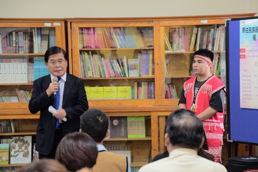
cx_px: 144
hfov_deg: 18.9
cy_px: 94
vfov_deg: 12.7
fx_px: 774
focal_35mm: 108
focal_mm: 95
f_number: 4.5
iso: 800
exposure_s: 1/30
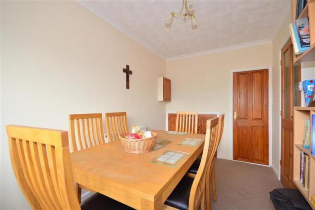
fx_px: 131
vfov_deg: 77.3
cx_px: 158
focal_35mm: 15
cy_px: 105
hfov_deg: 100.4
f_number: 6.3
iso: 640
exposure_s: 1/30
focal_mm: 10
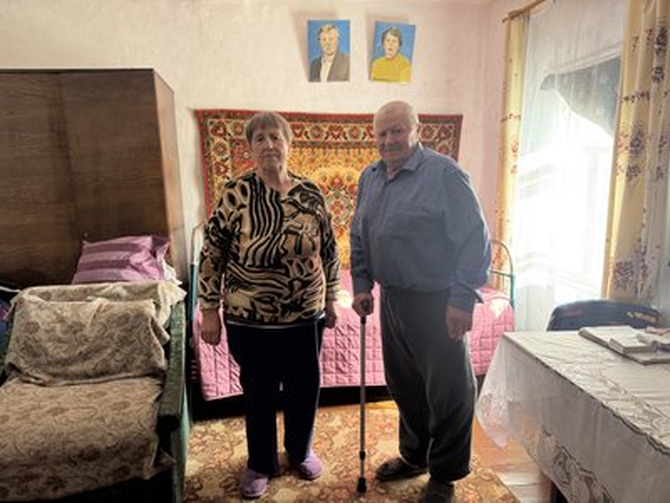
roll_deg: +0.6
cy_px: 252
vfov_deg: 56.8
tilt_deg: -9.3
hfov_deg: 71.6
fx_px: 465
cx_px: 335
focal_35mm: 24
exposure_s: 1/121
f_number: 1.78
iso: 160
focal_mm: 6.76
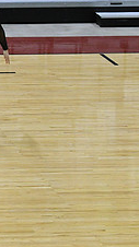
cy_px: 93
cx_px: -176
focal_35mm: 301
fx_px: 1974
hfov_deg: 4.0
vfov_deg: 7.2
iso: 5000
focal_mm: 75
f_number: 4
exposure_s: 1/500
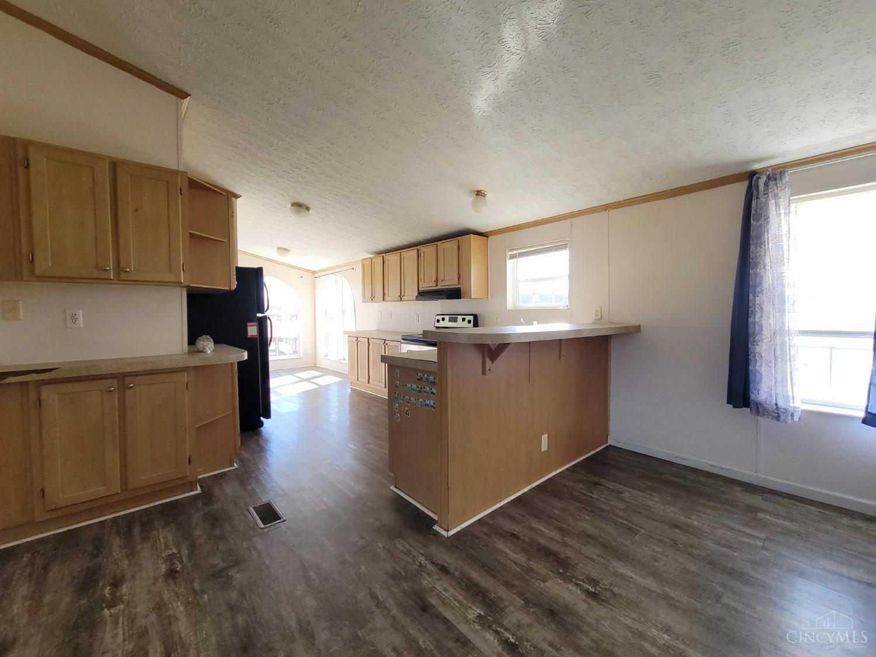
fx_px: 329
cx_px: 438
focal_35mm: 13
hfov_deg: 106.2
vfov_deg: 89.9
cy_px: 328
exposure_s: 1/120
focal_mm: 2.2
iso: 80
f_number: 2.2
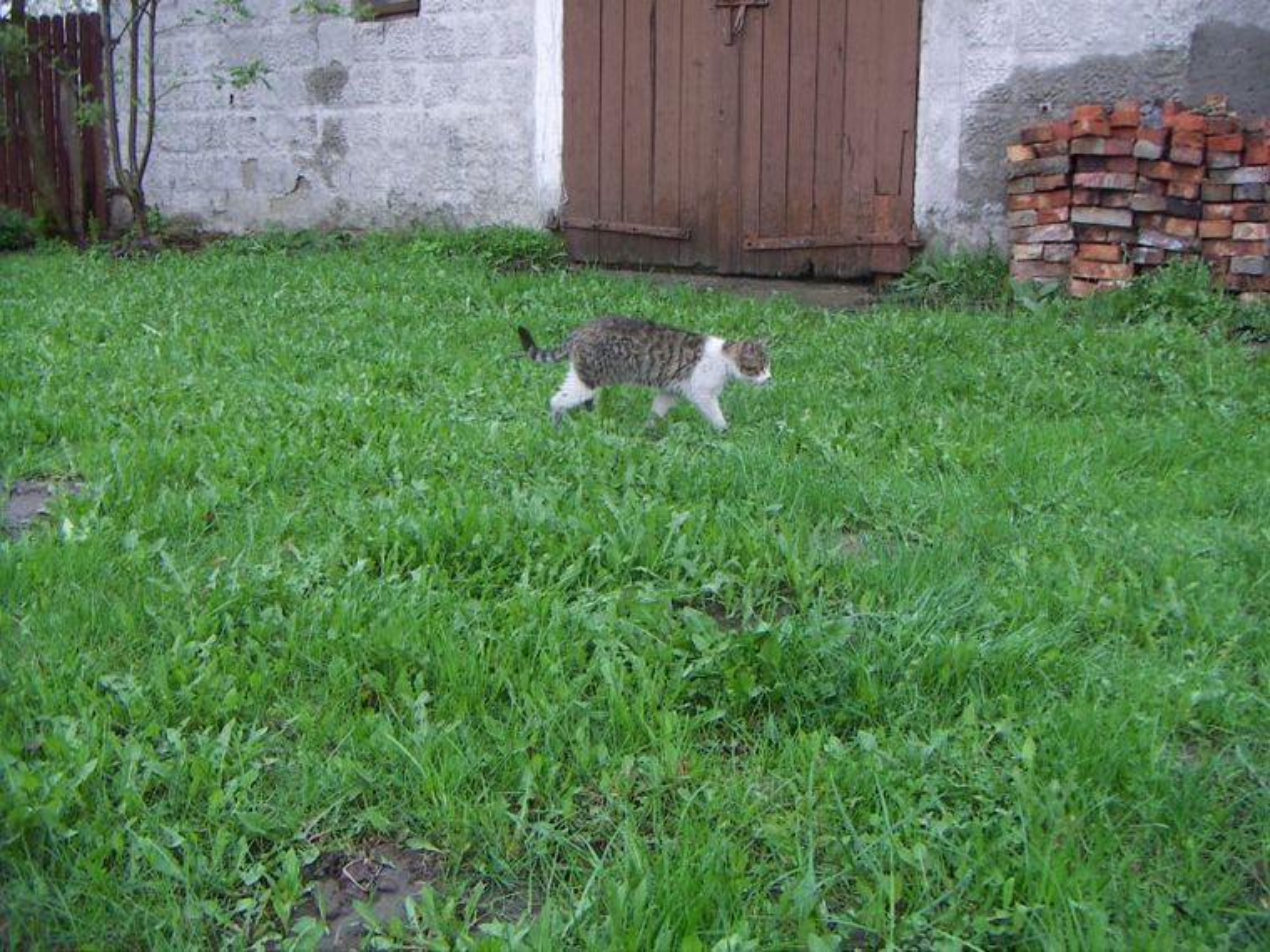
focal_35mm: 36
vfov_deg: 39.7
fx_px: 1321
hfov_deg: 51.4
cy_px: 476
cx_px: 635
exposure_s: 1/200
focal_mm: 4.7
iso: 50
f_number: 2.8
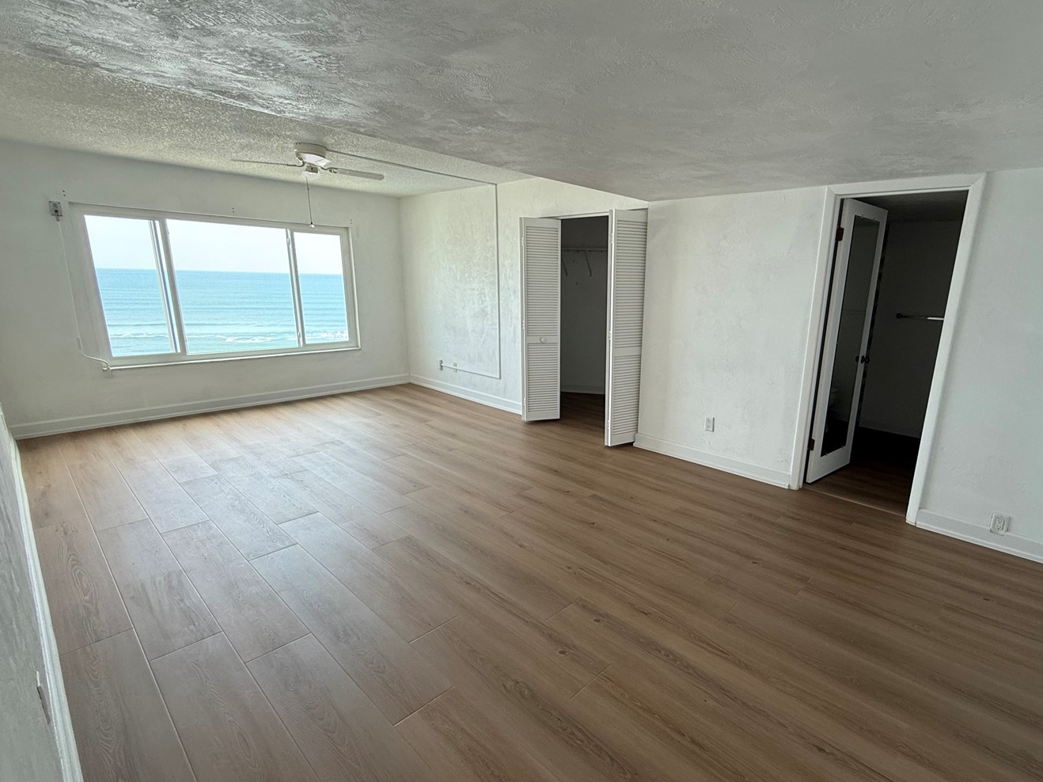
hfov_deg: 90.3
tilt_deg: -14.3
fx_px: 512
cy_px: 406
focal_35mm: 17
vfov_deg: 74.7
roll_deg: -1.7
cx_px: 606
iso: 80
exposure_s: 1/99
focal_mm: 2.22
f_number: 2.2
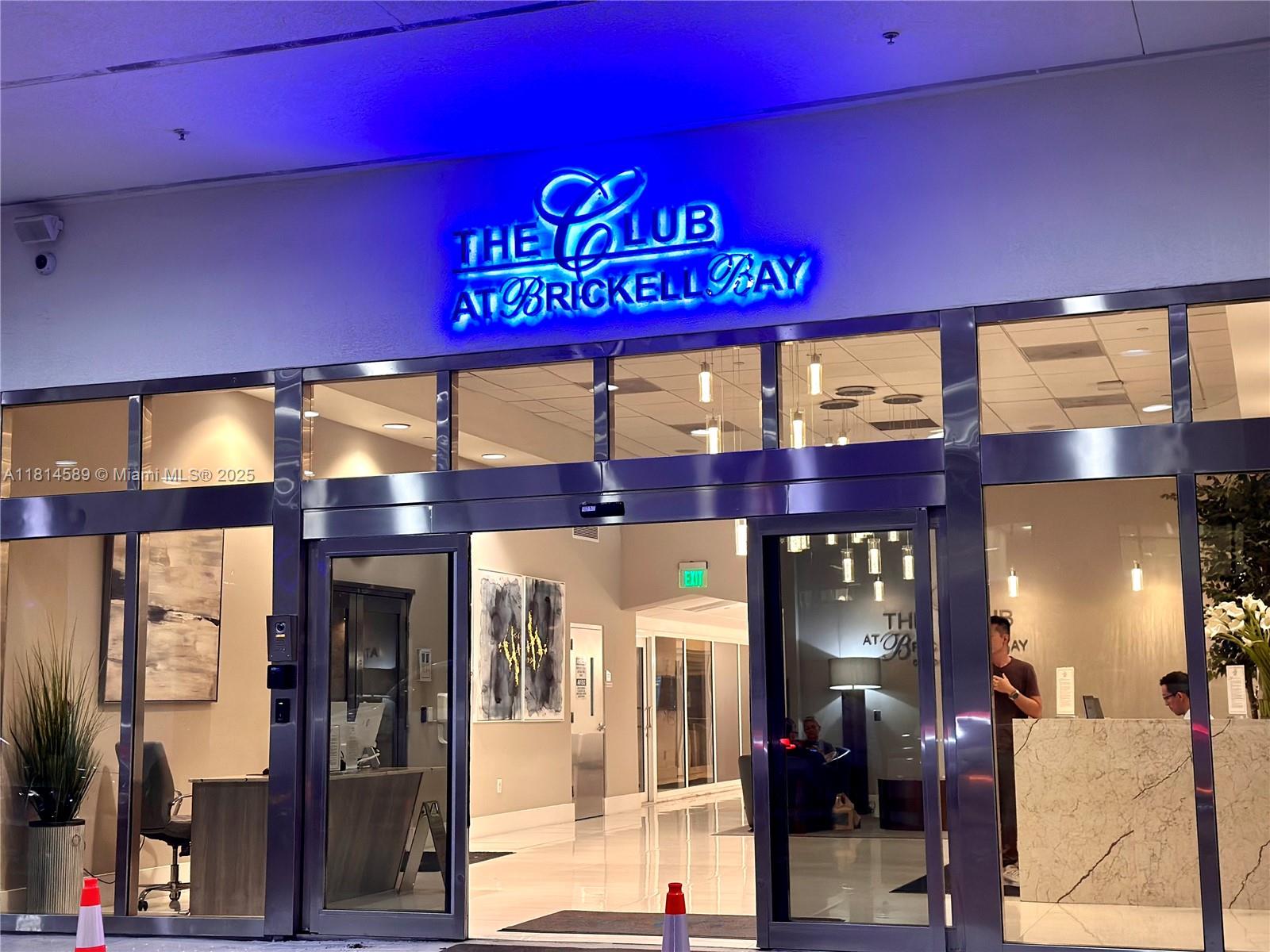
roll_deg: +1.3
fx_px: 1761
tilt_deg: +6.9
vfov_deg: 30.3
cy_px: 476
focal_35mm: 48
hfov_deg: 39.7
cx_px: 635
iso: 320
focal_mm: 6.86
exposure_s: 1/60
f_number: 1.78
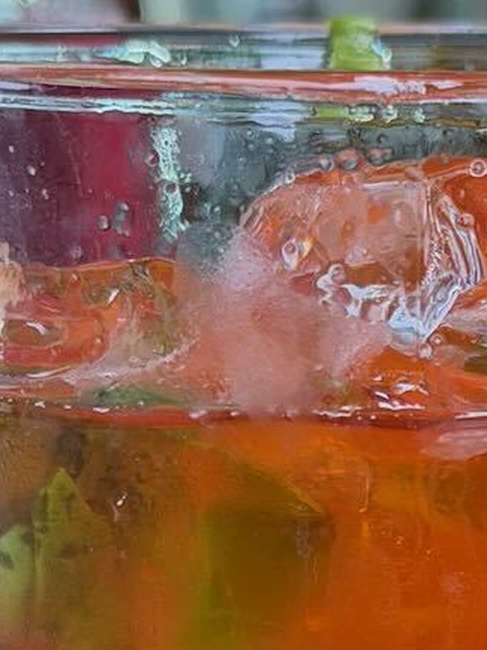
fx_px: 3323
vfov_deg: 11.0
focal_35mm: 177
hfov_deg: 8.3
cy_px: 776
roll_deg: -0.1
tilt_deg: -15.0
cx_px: 453
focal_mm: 6.76
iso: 200
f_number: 1.78
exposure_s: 1/191
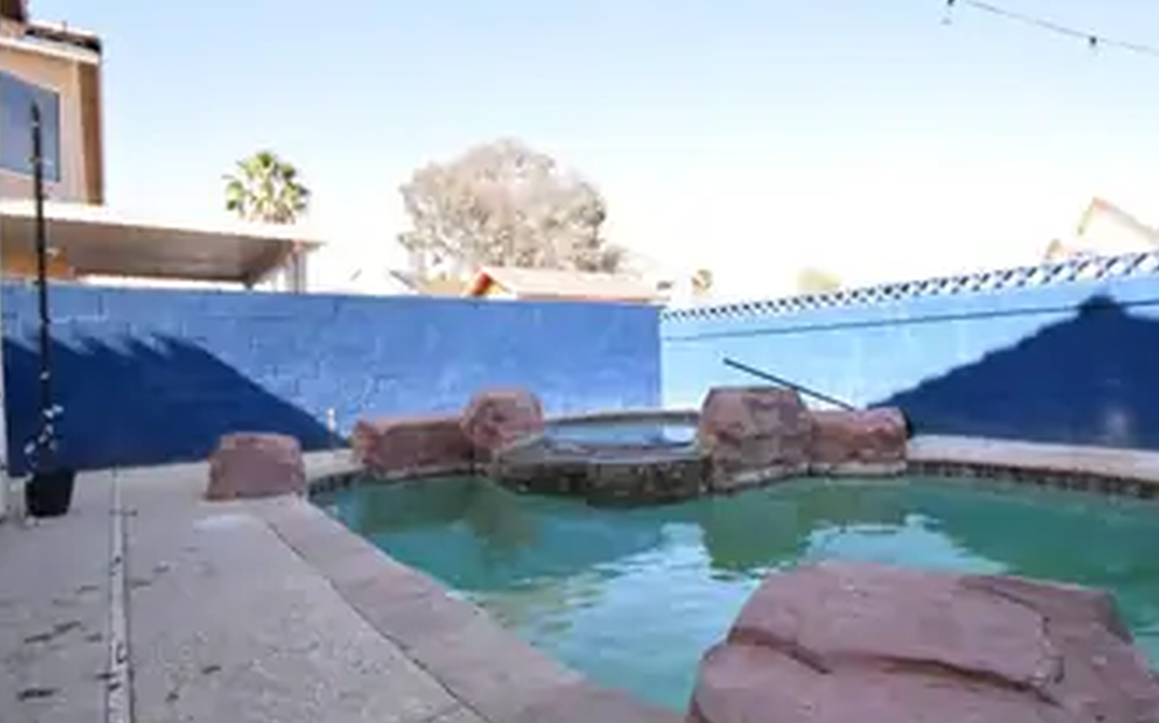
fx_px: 673
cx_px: 629
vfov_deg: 56.5
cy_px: 370
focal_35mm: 21
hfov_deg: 81.3
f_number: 4.8
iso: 4000
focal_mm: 11.5
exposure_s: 1/4000
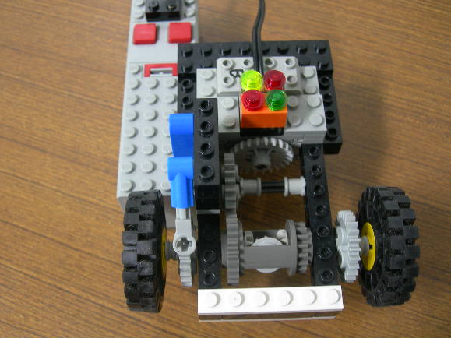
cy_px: 160
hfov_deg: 44.8
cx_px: 211
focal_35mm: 42
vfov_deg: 34.3
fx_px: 547
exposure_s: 1/3.7
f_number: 2.8
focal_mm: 7.8
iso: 106
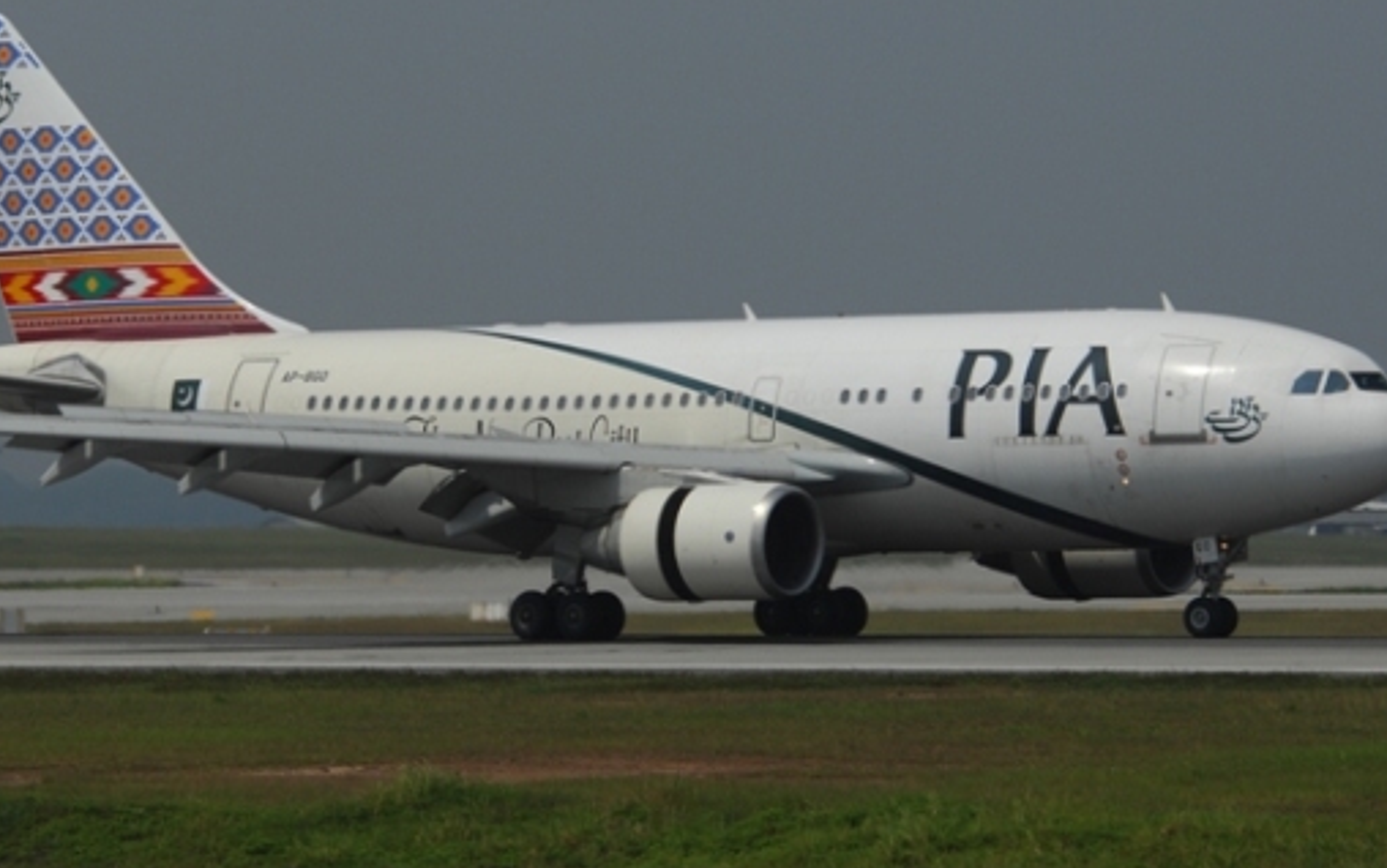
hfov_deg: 6.0
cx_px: 552
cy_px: 363
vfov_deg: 3.8
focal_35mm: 349
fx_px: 13198
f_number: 8
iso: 160
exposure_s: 1/1600
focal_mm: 160
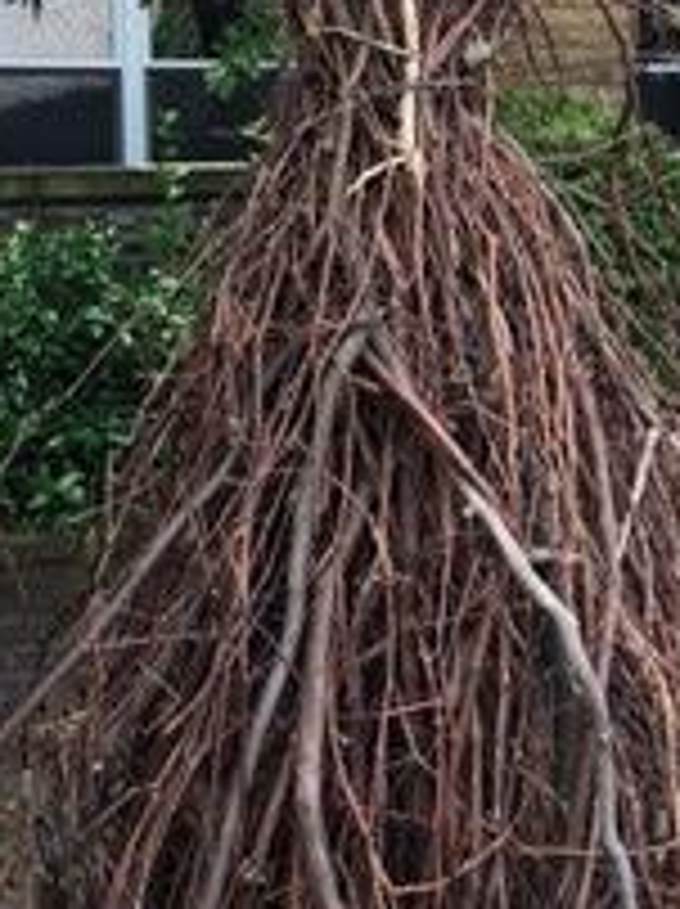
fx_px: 2415
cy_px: 302
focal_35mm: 92
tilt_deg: -4.8
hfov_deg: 15.5
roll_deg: +0.7
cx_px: 806
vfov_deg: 21.3
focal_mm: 4.15
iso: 25
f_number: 2.2
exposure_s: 1/129
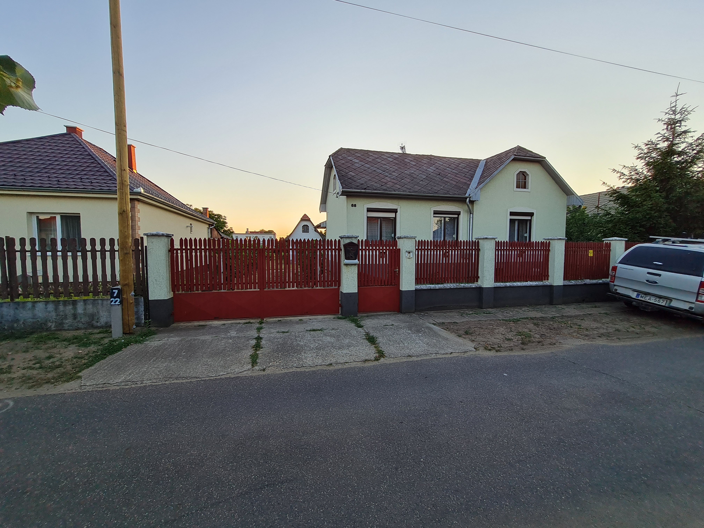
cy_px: 264
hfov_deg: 106.2
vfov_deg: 89.9
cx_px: 352
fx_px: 264
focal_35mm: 13
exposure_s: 1/225
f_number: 2.2
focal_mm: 1.74
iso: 50
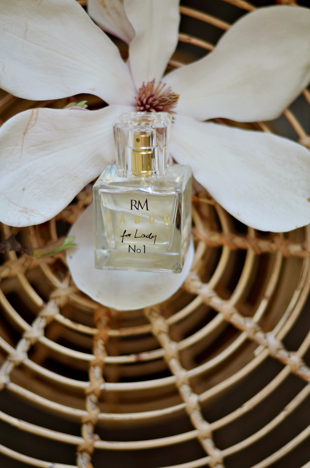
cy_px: 234
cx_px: 155
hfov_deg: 18.1
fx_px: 973
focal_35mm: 75
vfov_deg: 27.0
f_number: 1.8
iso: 100
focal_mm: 50
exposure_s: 1/100
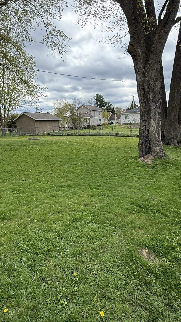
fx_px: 179
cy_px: 162
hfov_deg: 53.1
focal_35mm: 21
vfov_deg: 83.8
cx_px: 69
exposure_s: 1/799
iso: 64
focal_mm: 2.22
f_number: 2.2
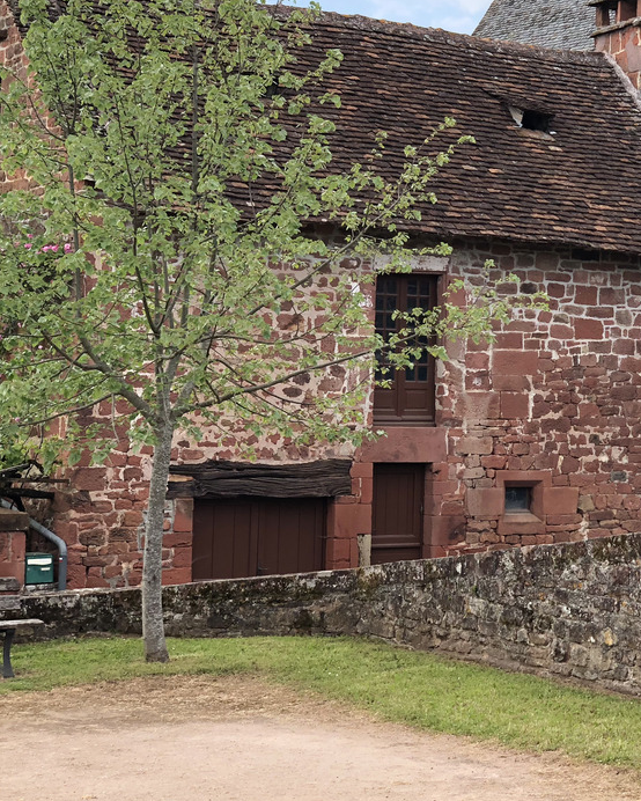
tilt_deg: +4.1
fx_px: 2086
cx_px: 582
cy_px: 315
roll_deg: +0.0
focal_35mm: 88
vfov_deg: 21.7
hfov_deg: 17.2
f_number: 2.4
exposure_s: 1/366
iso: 16
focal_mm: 6
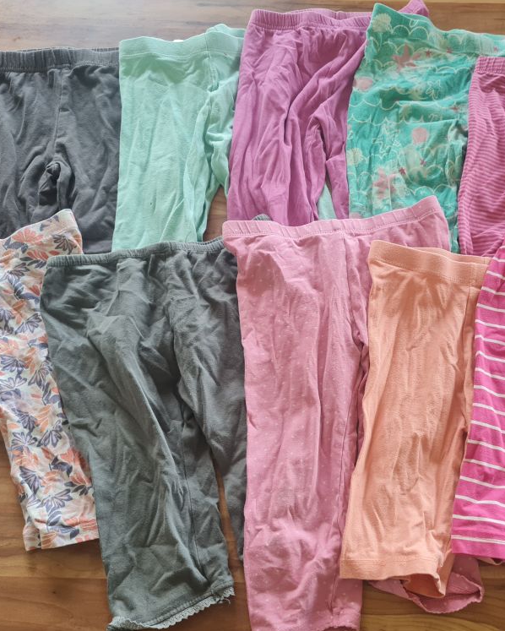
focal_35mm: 34
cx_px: 322
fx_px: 635
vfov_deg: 52.8
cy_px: 317
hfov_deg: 43.0
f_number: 1.8
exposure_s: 1/50
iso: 200
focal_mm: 5.4
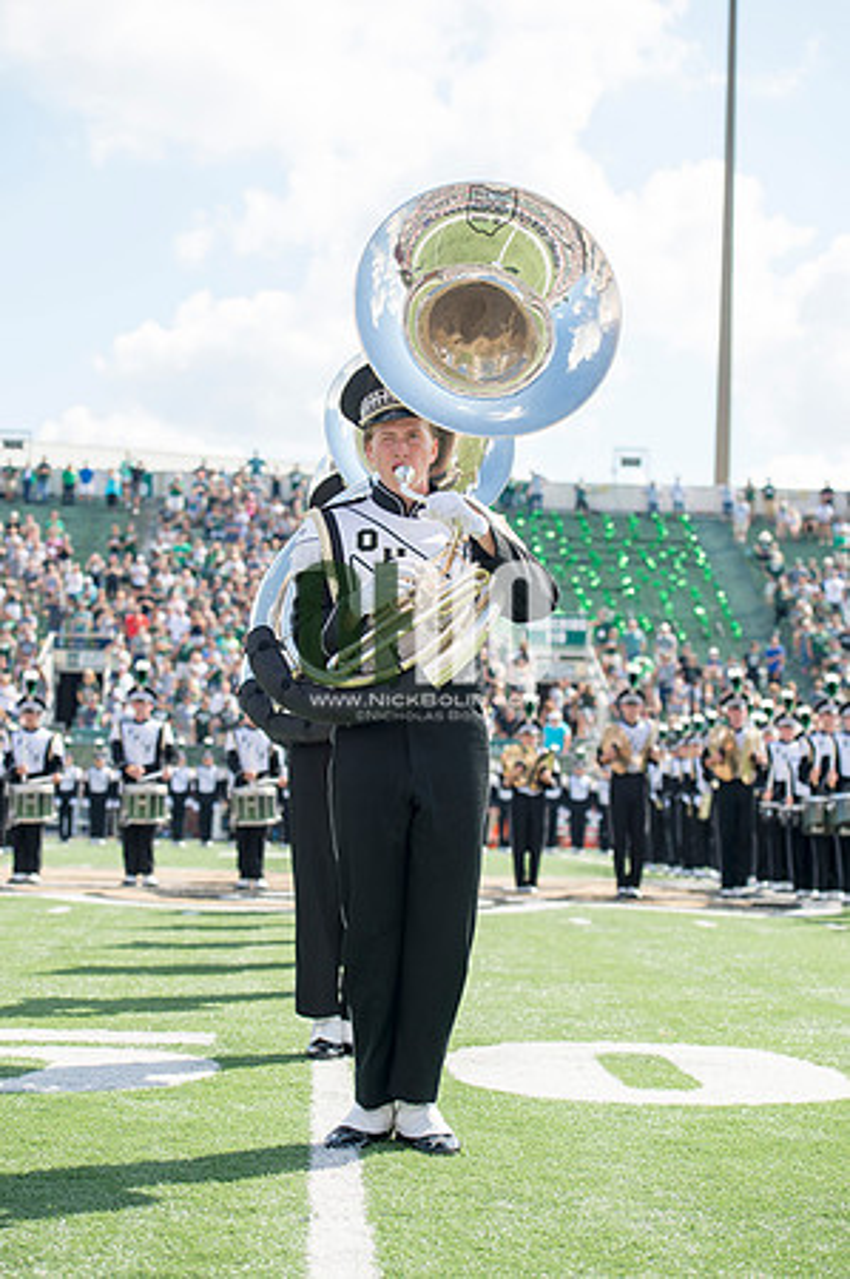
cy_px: 640
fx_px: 2662
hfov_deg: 18.1
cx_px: 425
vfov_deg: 27.0
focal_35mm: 75
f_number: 4.5
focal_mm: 75
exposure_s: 1/1000
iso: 200
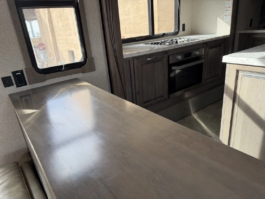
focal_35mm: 24
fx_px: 184
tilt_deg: -19.7
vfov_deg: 56.8
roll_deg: +5.0
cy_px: 100
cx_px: 132
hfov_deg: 71.6
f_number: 1.78
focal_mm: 6.76
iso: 160
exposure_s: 1/121
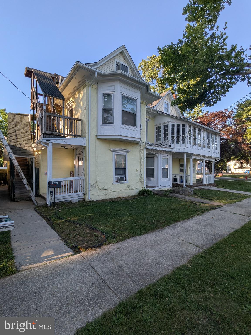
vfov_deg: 94.5
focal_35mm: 16
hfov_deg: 78.1
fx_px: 155
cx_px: 126
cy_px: 168
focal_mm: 2.35
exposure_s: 1/497
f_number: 2.2
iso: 39
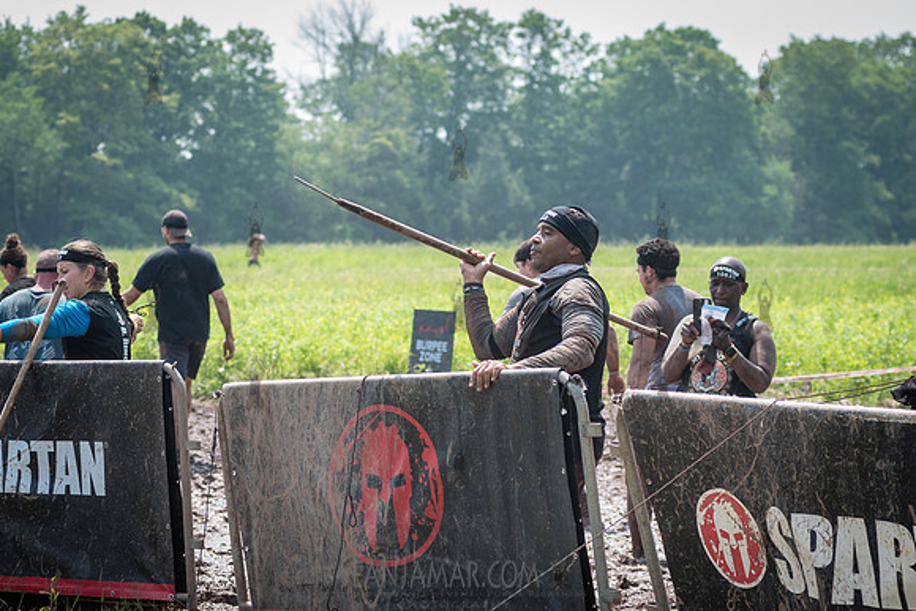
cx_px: 458
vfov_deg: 12.0
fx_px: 2915
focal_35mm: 115
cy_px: 306
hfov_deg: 17.9
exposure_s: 1/2000
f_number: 4
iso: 500
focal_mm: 80
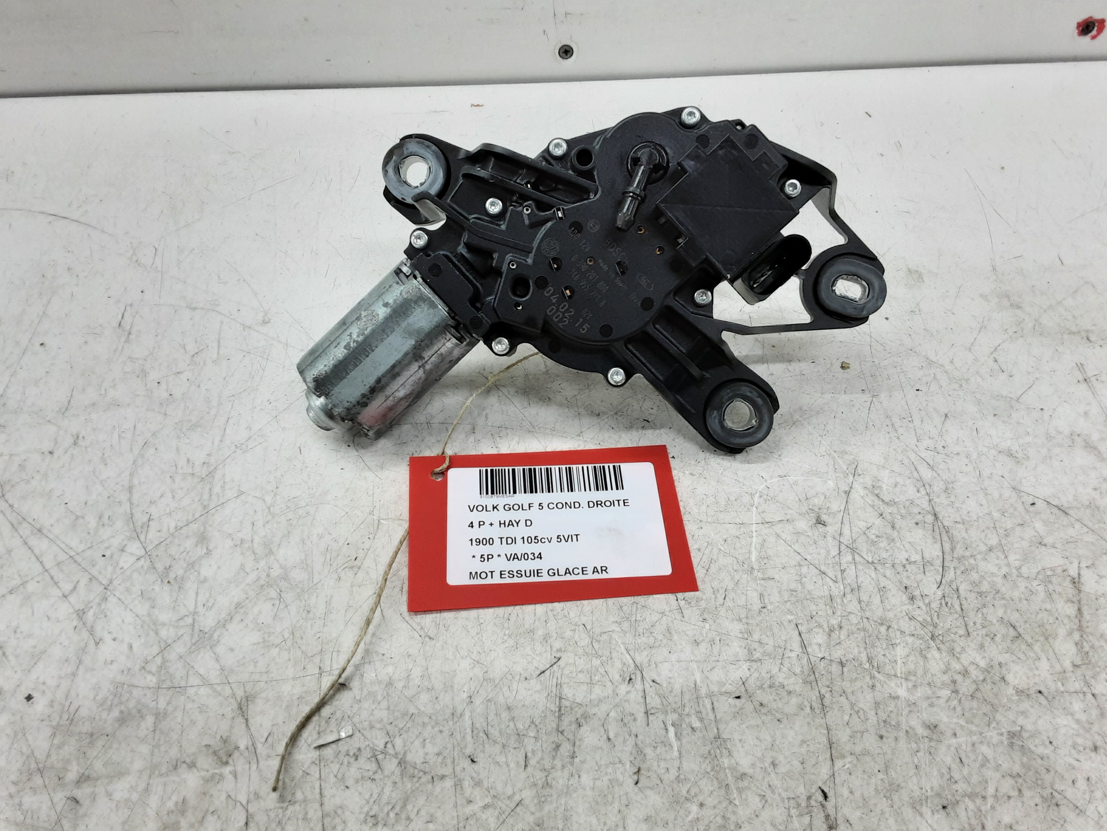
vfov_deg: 49.8
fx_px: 896
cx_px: 547
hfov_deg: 63.4
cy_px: 414
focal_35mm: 28
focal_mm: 2.91
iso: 64
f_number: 1.9
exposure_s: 1/50
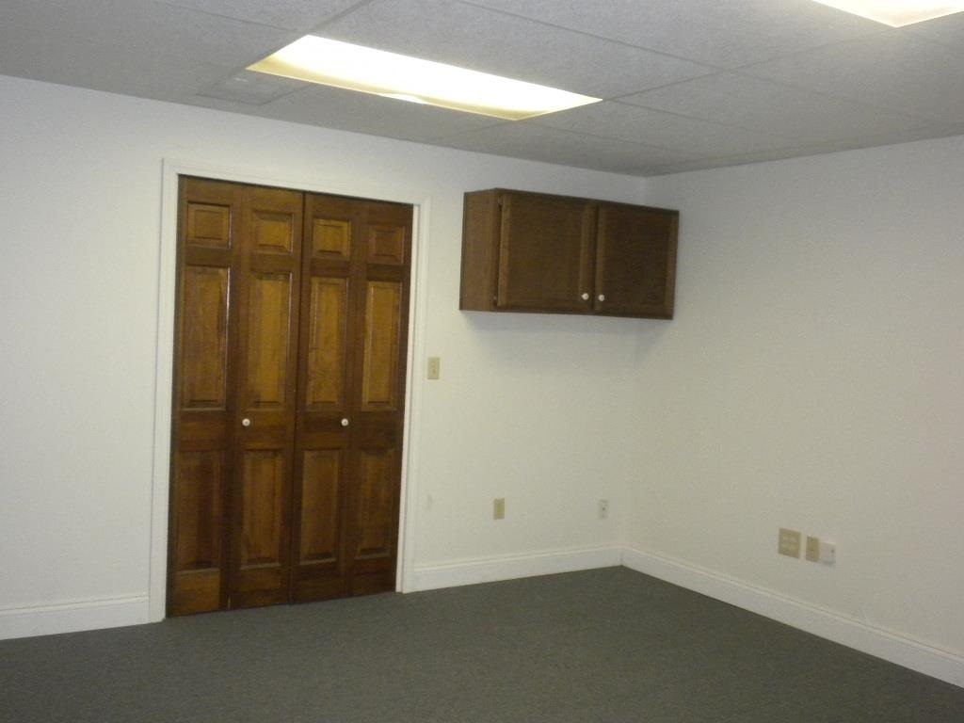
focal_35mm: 37
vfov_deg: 38.7
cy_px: 362
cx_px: 482
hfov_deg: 50.1
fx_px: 1030
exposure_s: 1/30
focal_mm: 6.6
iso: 400
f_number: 3.5
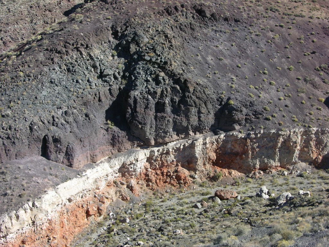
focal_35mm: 58
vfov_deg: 25.2
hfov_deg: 33.2
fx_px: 551
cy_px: 124
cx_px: 164
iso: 50
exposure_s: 1/246
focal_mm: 14.7
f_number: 5
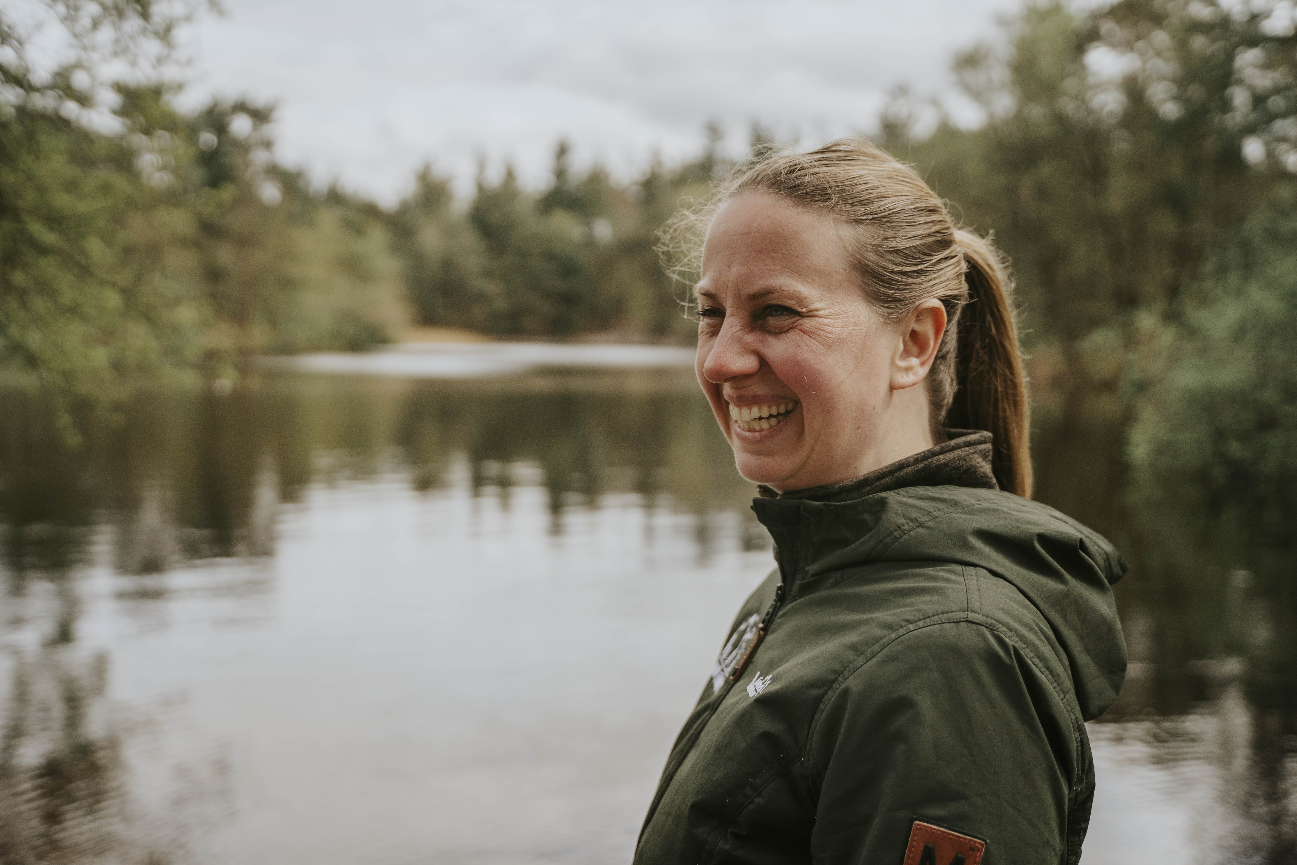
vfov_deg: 35.1
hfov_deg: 50.7
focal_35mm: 38
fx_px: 1369
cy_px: 427
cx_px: 655
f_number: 2.8
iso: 640
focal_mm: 37
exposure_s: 1/4000
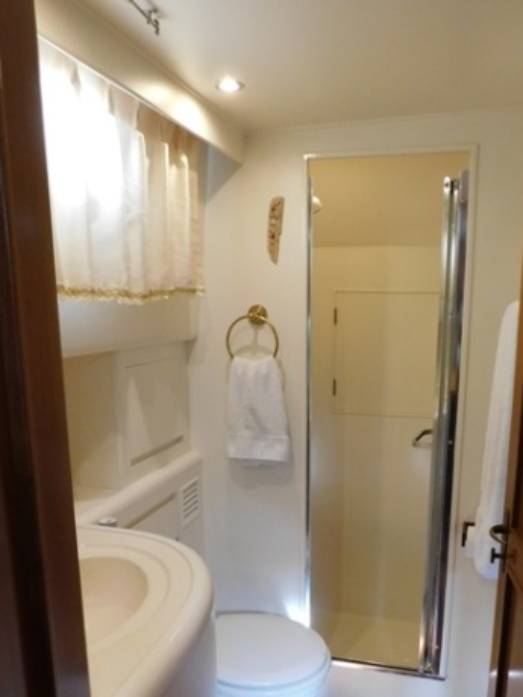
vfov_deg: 59.2
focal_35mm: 30
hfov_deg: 46.4
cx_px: 326
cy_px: 435
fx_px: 604
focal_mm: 4
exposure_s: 1/30
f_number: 3
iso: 320
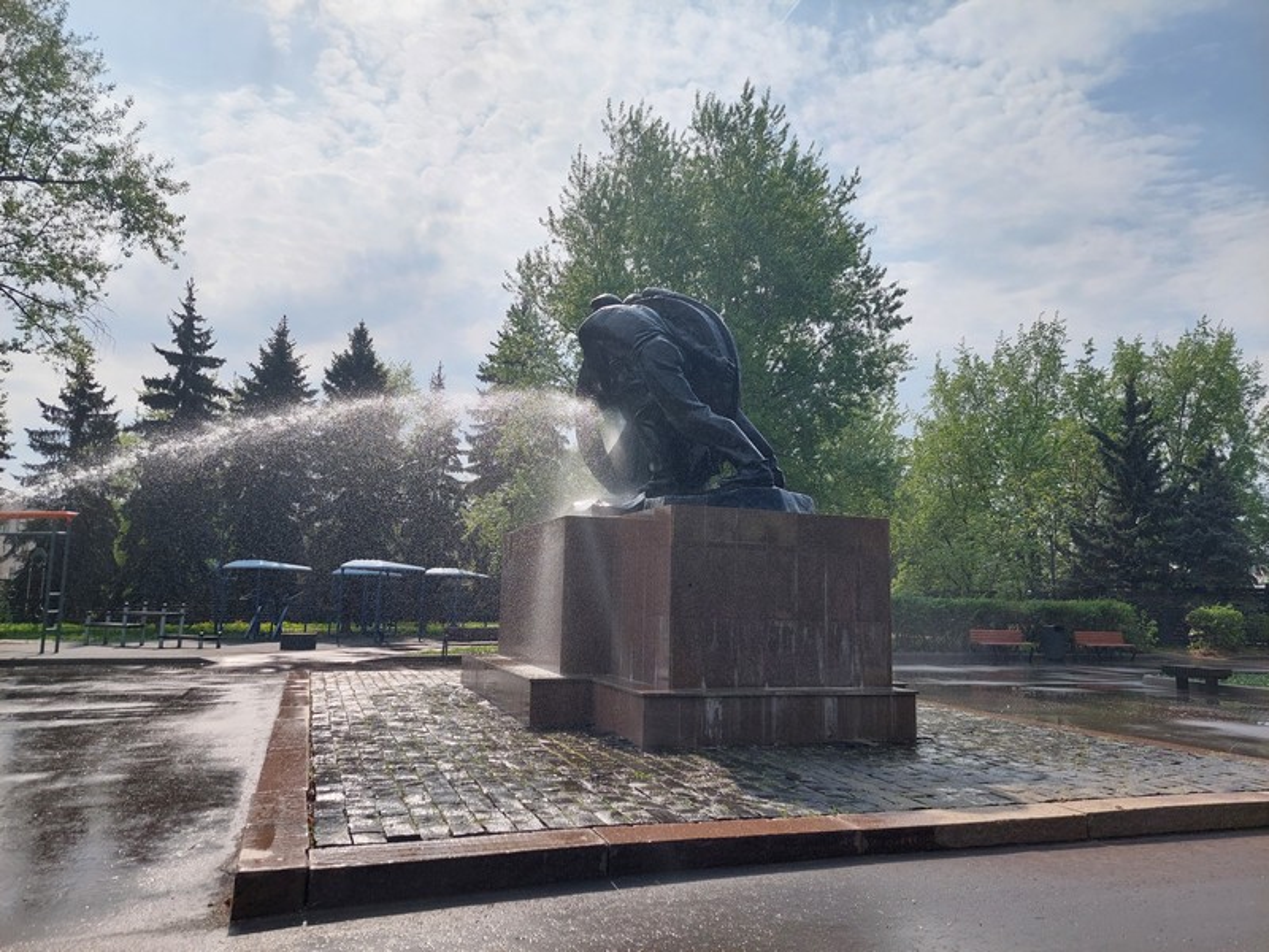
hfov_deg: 71.6
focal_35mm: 24
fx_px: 880
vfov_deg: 56.8
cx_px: 634
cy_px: 476
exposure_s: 1/2882
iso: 40
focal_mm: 5.23
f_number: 1.8
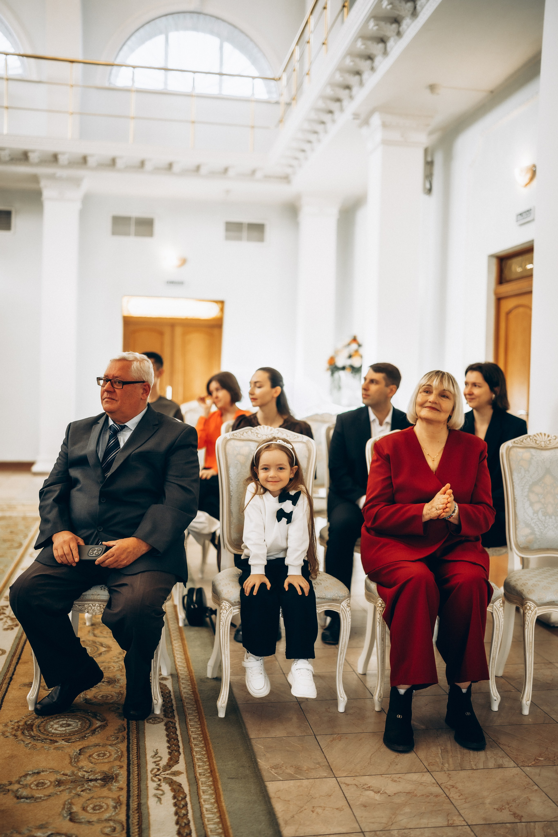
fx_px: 814
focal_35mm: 35
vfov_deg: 54.4
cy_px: 418
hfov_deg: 37.9
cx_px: 279
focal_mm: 35
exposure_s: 1/320
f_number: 1.2
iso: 100
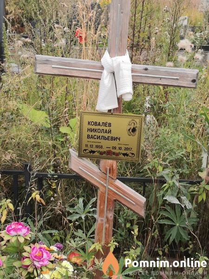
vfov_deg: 32.7
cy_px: 140
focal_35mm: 59
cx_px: 104
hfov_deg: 24.8
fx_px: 475
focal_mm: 3.95
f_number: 1.6
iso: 50
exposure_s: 1/947
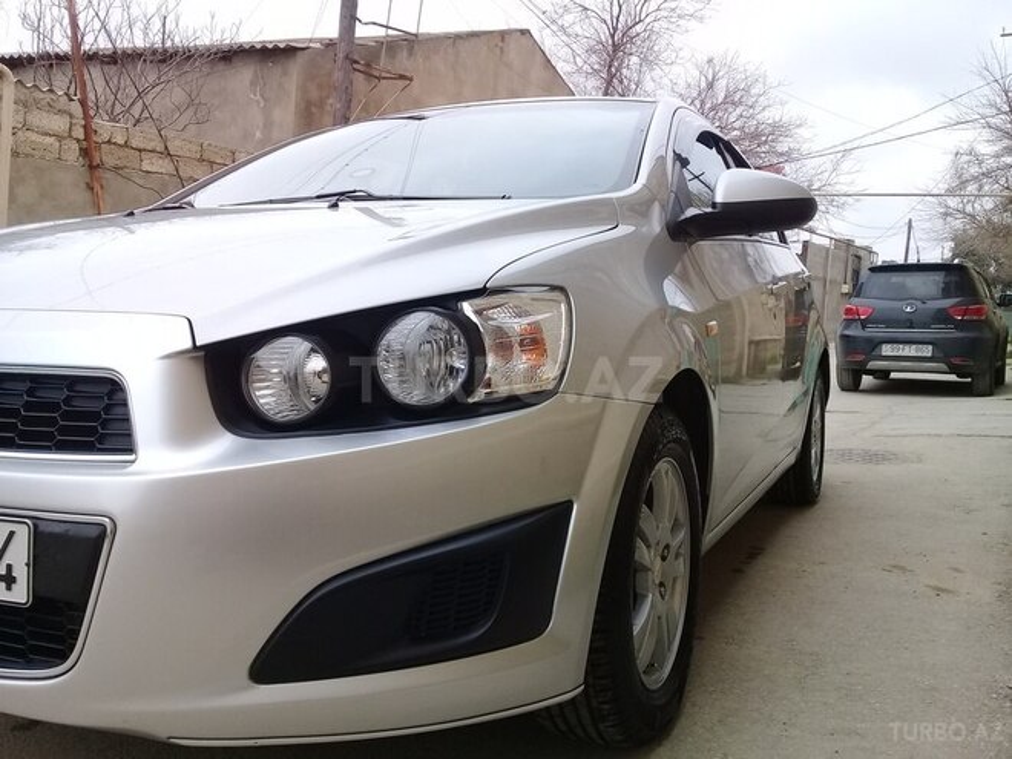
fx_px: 906
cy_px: 380
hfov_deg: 58.4
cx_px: 506
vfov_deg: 45.4
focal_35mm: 31
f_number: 2.2
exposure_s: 1/524
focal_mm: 3.3
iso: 50
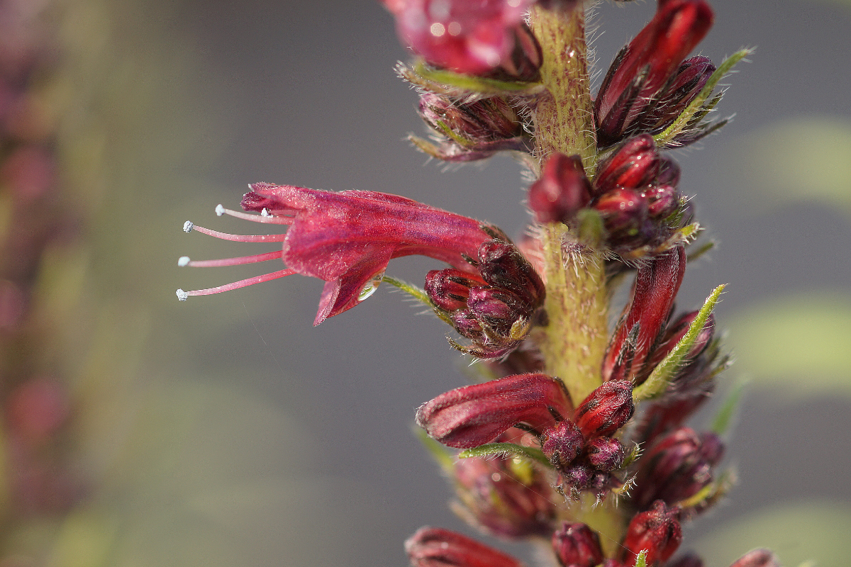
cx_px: 426
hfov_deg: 13.7
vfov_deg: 9.1
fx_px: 3546
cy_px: 284
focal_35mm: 150
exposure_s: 1/160
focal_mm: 100
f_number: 5
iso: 160
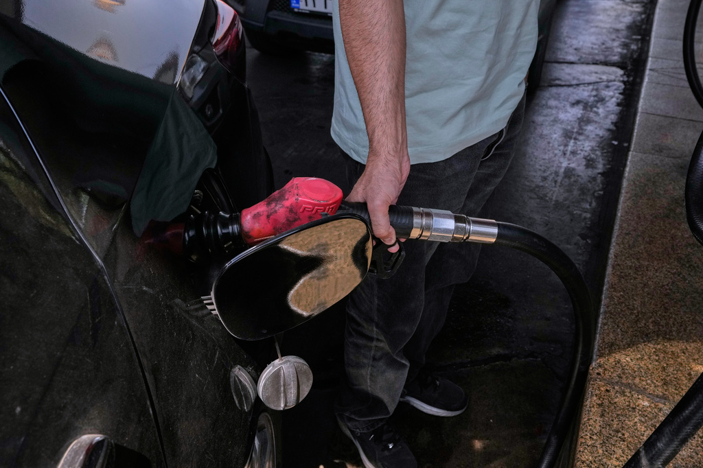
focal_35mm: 31
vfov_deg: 42.3
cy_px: 234
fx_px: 605
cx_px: 352
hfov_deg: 60.3
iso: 1000
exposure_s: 1/800
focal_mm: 31
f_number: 9
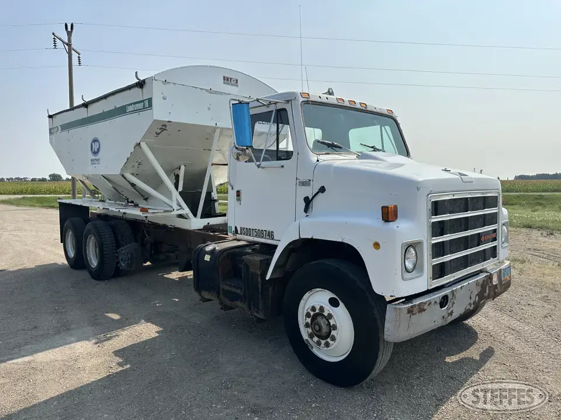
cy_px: 210
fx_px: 389
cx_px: 280
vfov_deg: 56.8
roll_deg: +0.4
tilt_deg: -4.1
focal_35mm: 24
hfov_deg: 71.6
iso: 80
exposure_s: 1/7042
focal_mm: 6.86
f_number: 1.78
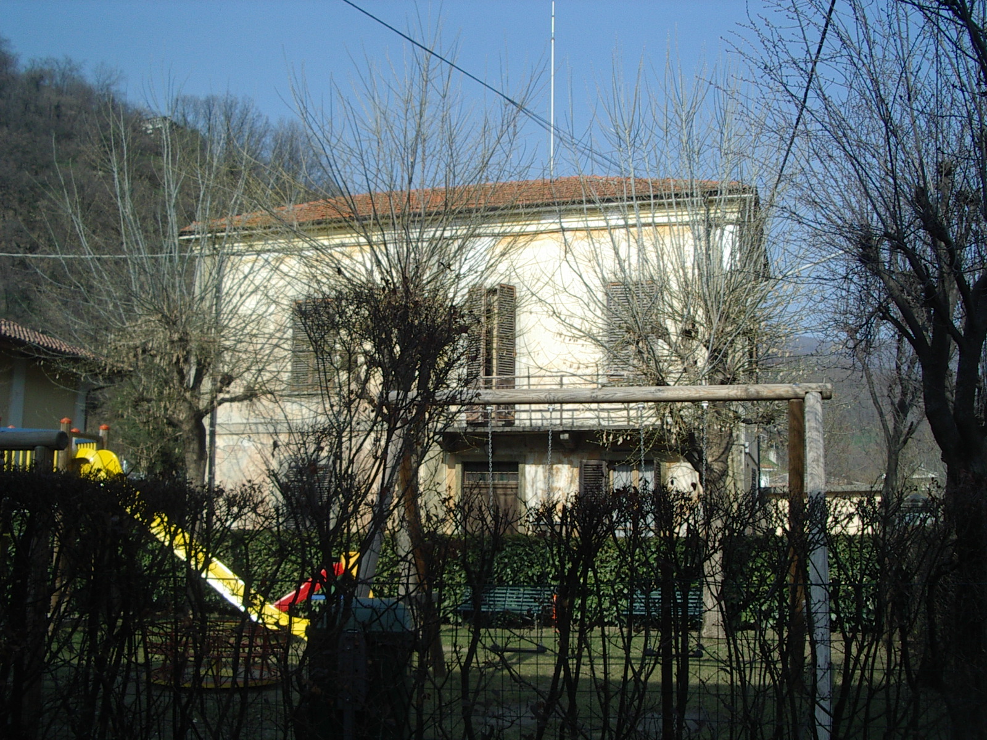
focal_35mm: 38
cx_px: 494
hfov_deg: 49.0
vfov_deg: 37.7
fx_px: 1083
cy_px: 370
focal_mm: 5.8
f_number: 4.8
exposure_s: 1/400
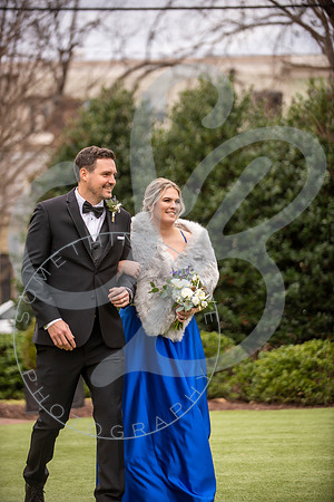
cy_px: 251
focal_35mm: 125
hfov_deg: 11.0
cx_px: 167
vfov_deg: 16.4
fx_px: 1739
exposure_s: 1/1000
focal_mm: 125
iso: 640
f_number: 2.8
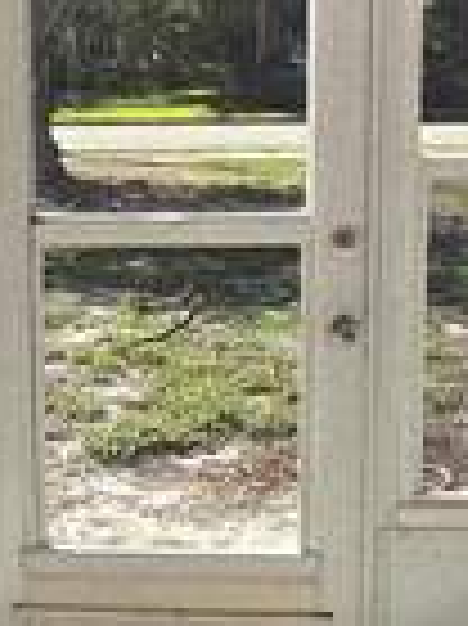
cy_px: 207
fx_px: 1083
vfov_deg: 31.9
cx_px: 45
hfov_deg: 23.7
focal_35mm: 60
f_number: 1.9
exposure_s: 1/1250
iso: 16
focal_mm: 2.2
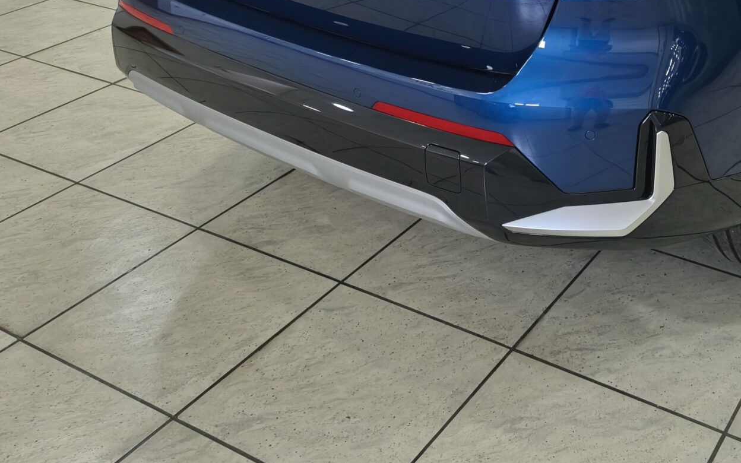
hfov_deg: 39.2
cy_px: -84
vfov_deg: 23.7
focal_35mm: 50
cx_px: 560
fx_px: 1010
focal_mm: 5.35
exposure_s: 1/50
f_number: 1.7
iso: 640
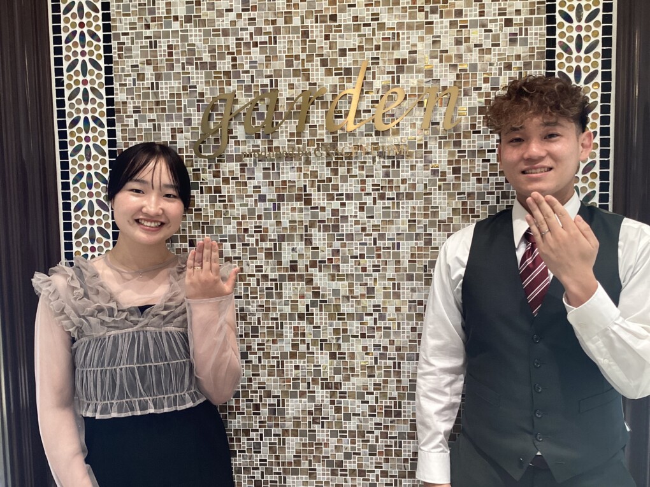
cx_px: 325
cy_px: 244
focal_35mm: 31
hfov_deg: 58.4
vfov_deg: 45.4
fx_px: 582
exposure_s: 1/60
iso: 64
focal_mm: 3.3
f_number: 2.4
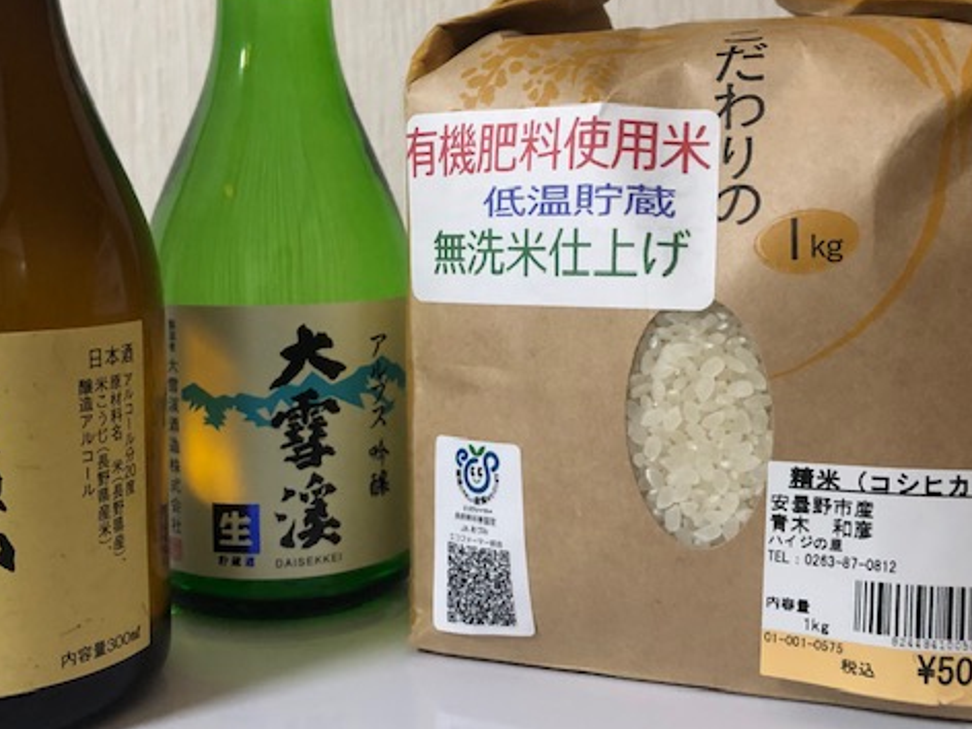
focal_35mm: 38
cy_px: 272
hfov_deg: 48.8
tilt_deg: -2.8
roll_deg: +0.8
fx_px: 1067
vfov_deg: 37.5
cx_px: 412
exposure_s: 1/15
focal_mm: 3.99
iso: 100
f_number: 1.8
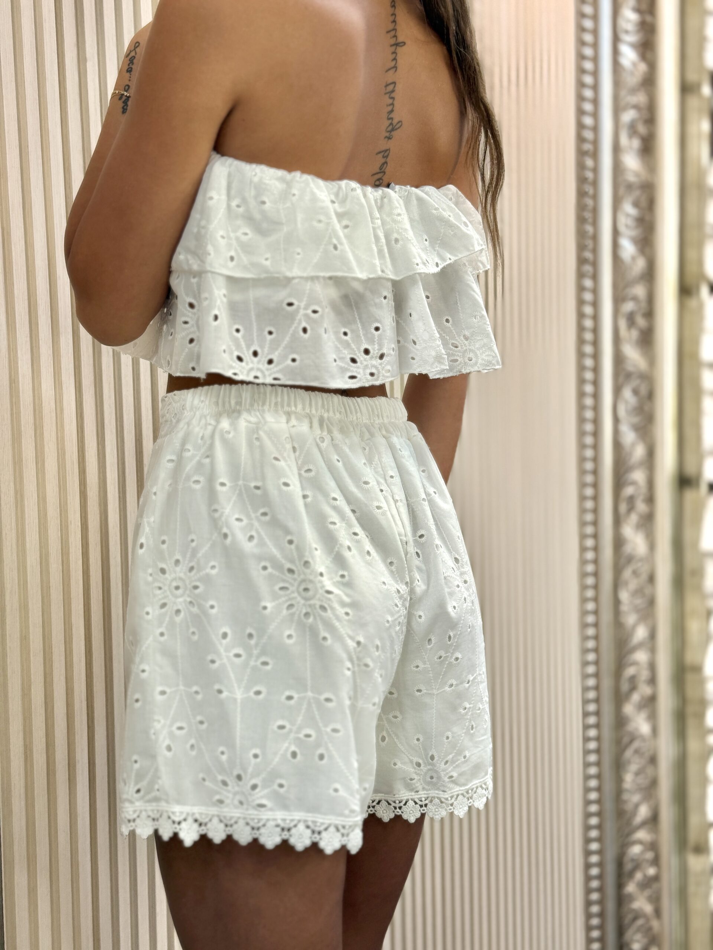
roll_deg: +1.0
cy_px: 475
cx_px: 356
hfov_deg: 30.3
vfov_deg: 39.7
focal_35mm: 48
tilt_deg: -3.8
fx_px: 1318
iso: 50
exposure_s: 1/121
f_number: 1.78
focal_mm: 6.76
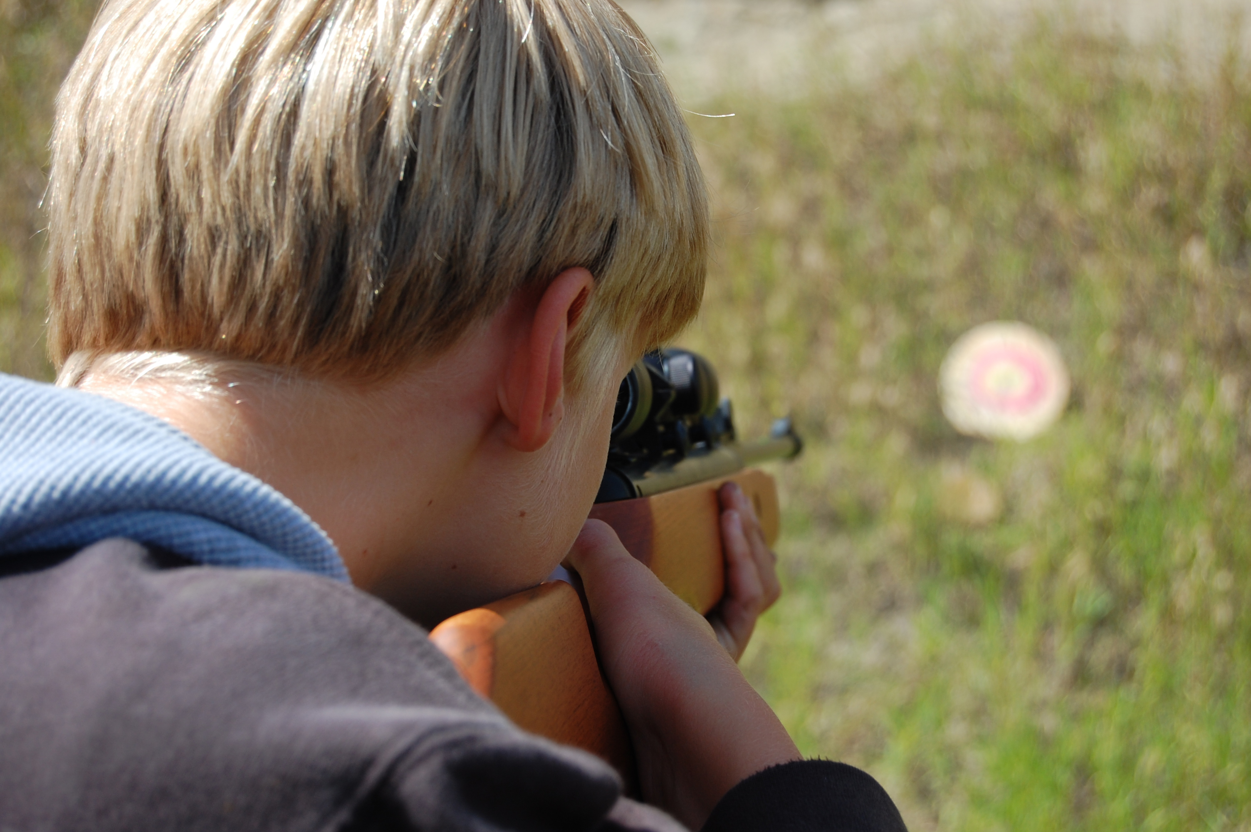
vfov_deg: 16.5
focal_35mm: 82
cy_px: 416
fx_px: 2864
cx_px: 626
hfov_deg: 24.6
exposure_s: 1/400
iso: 200
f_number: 5.6
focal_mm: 55
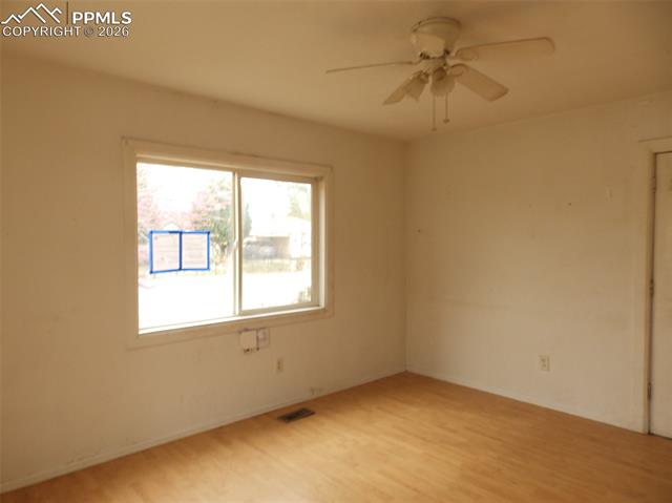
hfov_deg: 76.4
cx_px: 336
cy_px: 252
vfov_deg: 61.0
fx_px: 427
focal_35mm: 22
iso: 80
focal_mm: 4
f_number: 3.4
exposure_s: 1/50
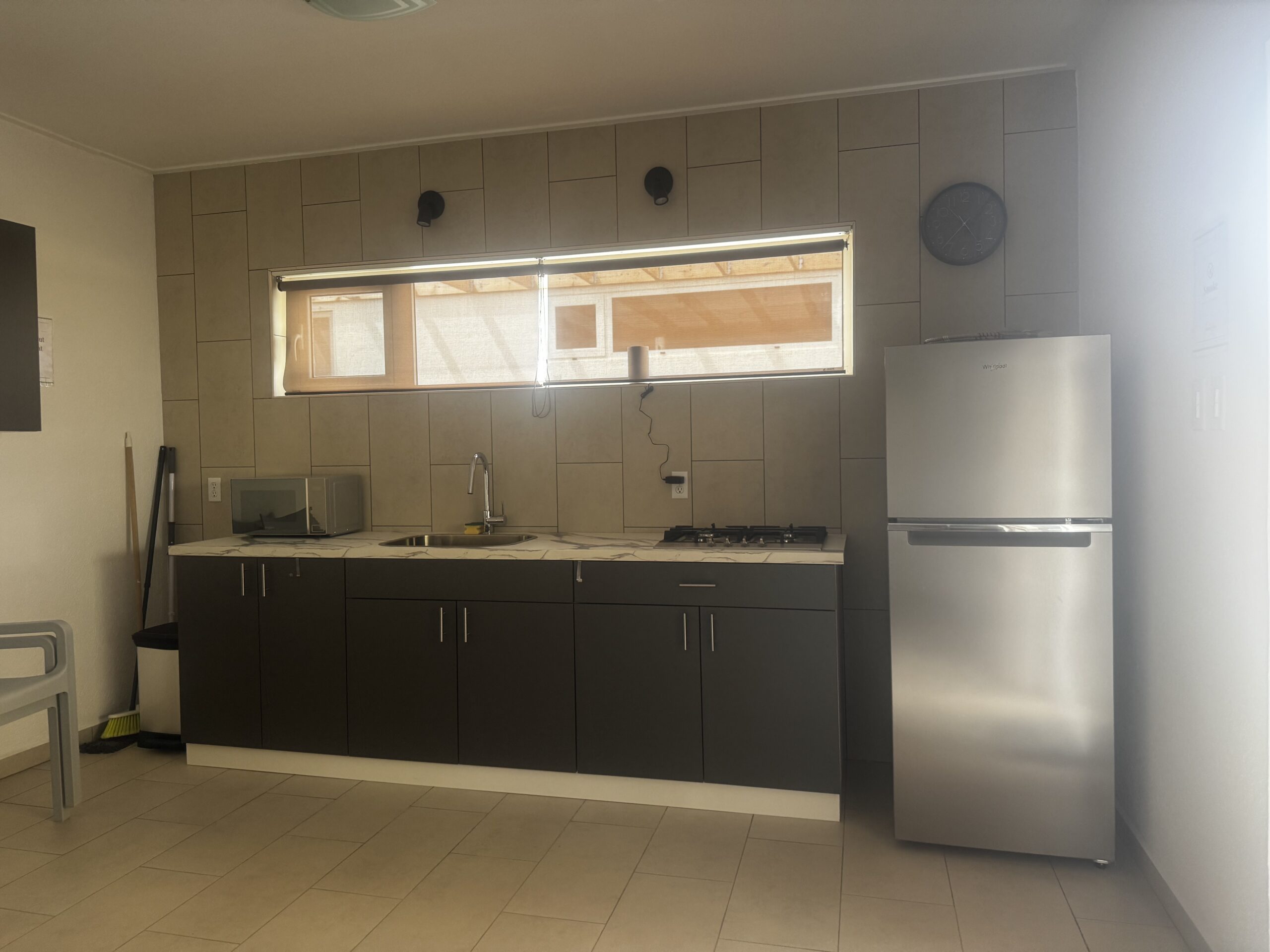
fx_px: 881
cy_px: 476
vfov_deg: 56.8
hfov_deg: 71.6
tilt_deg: -0.7
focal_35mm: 24
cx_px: 635
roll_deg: +2.4
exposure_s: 1/121
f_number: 1.78
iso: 200
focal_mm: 6.76
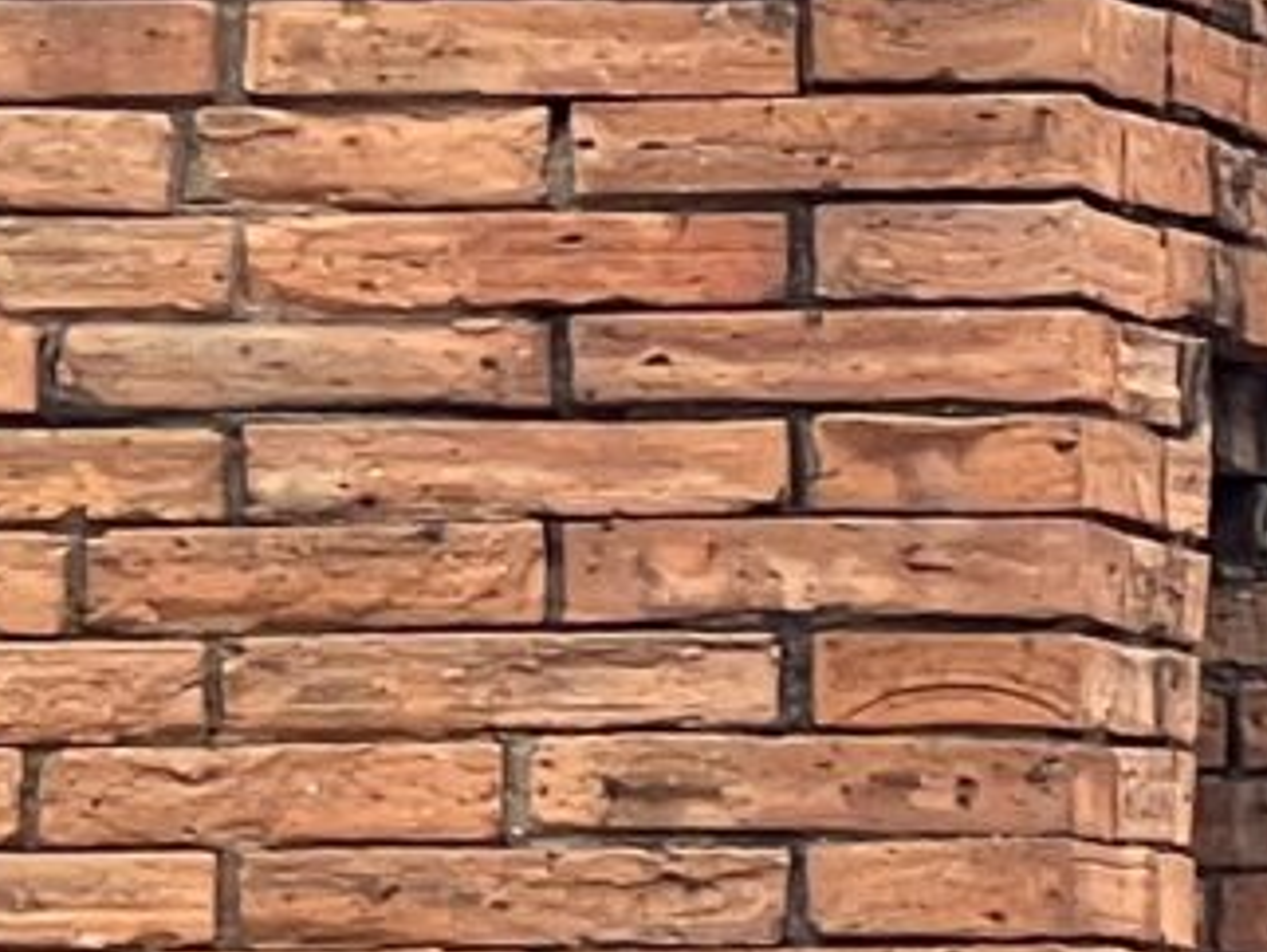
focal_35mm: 612
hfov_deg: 3.2
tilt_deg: -0.9
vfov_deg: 2.4
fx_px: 22417
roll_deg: +0.6
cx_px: 2652
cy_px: 1979
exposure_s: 1/225
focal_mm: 9
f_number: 2.8
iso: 32
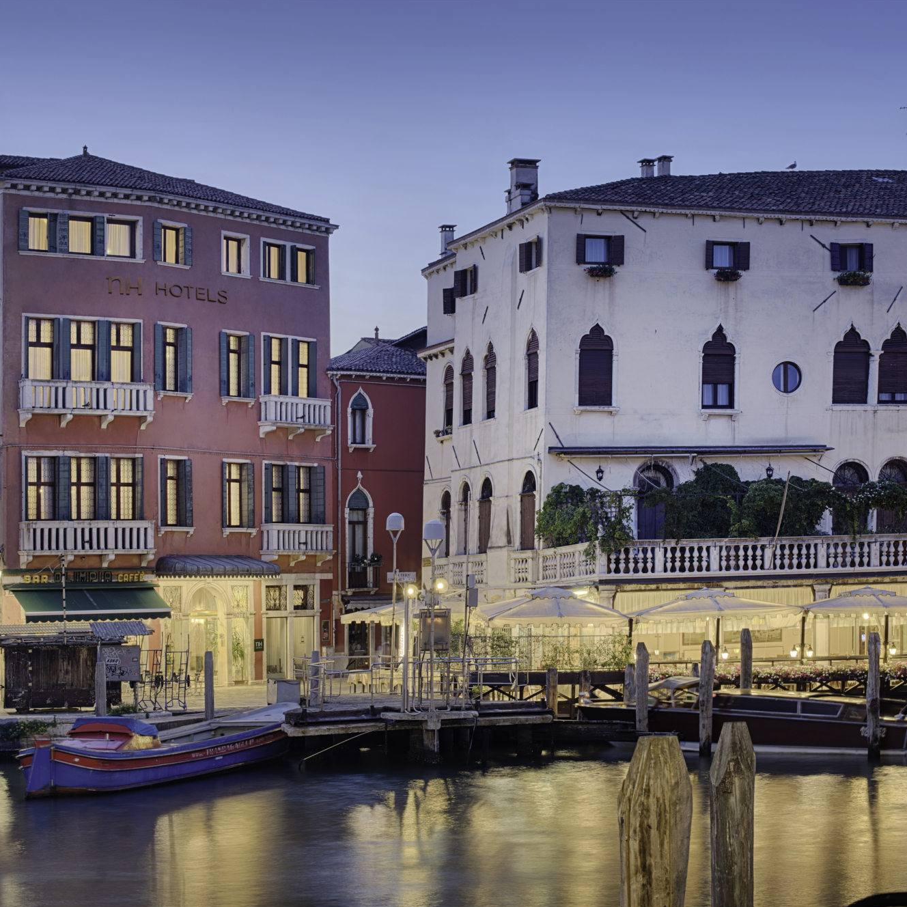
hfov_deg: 26.9
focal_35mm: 64
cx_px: 431
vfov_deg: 26.9
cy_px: 454
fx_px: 1897
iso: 31
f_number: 8
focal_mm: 50
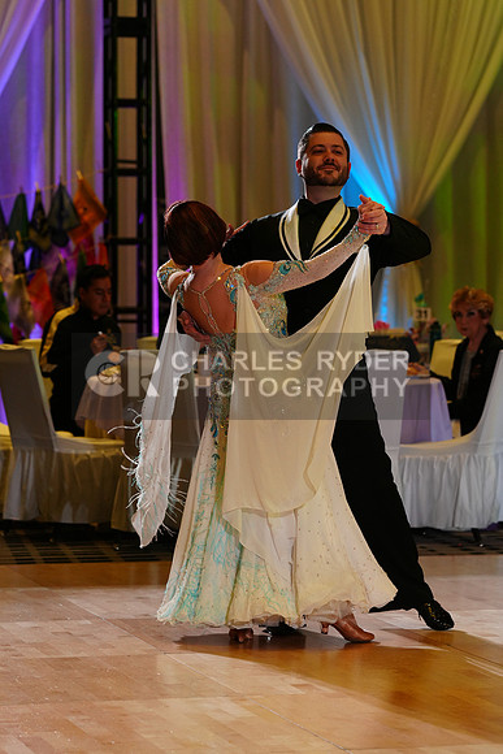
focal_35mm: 127
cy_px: 377
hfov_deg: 10.8
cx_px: 252
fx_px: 2660
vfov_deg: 16.1
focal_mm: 127
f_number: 4
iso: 1600
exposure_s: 1/400
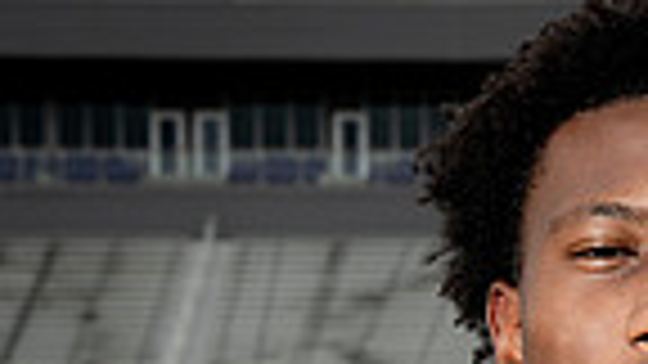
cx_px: 639
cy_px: 903
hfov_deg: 12.5
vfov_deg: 6.7
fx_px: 2921
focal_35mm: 170
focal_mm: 52
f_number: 8
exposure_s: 1/250
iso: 100
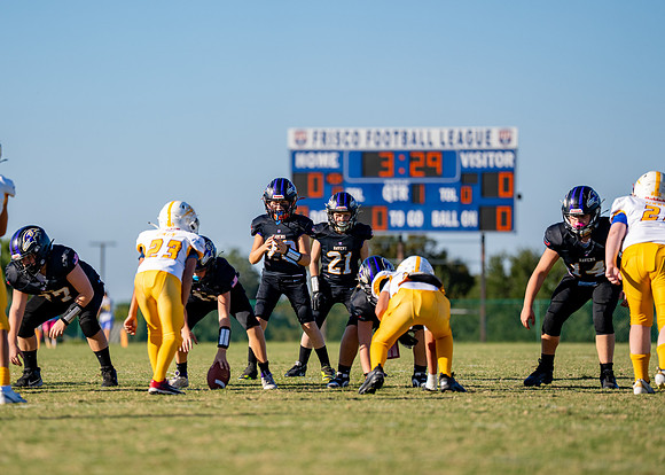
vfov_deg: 5.9
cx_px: 278
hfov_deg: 8.3
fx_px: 4572
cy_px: 243
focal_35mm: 242
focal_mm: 200
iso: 160
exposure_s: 1/3200
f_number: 2.8
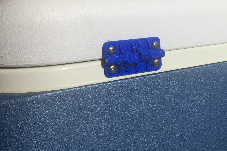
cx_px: 185
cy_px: 76
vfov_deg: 22.6
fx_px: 378
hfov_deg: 32.4
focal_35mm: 60
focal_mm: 3.3
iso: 80
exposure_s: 1/30
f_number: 2.4
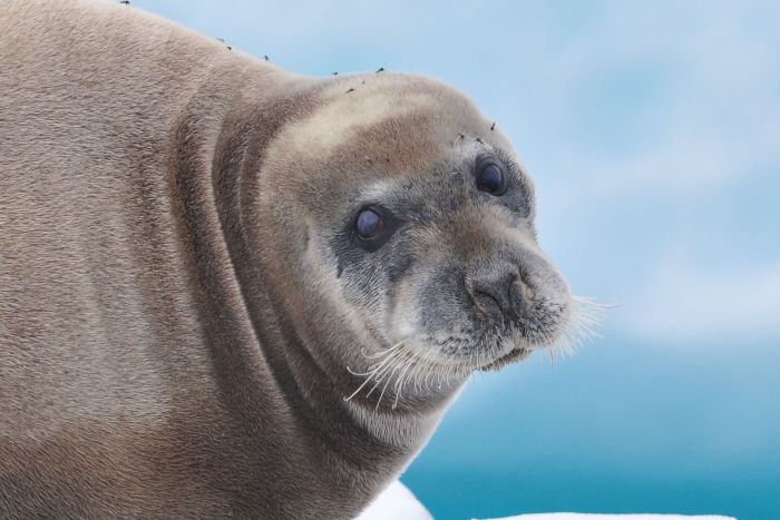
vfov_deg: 2.3
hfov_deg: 3.4
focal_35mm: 600
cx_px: 390
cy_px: 260
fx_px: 13002
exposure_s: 1/500
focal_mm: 400
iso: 250
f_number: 9
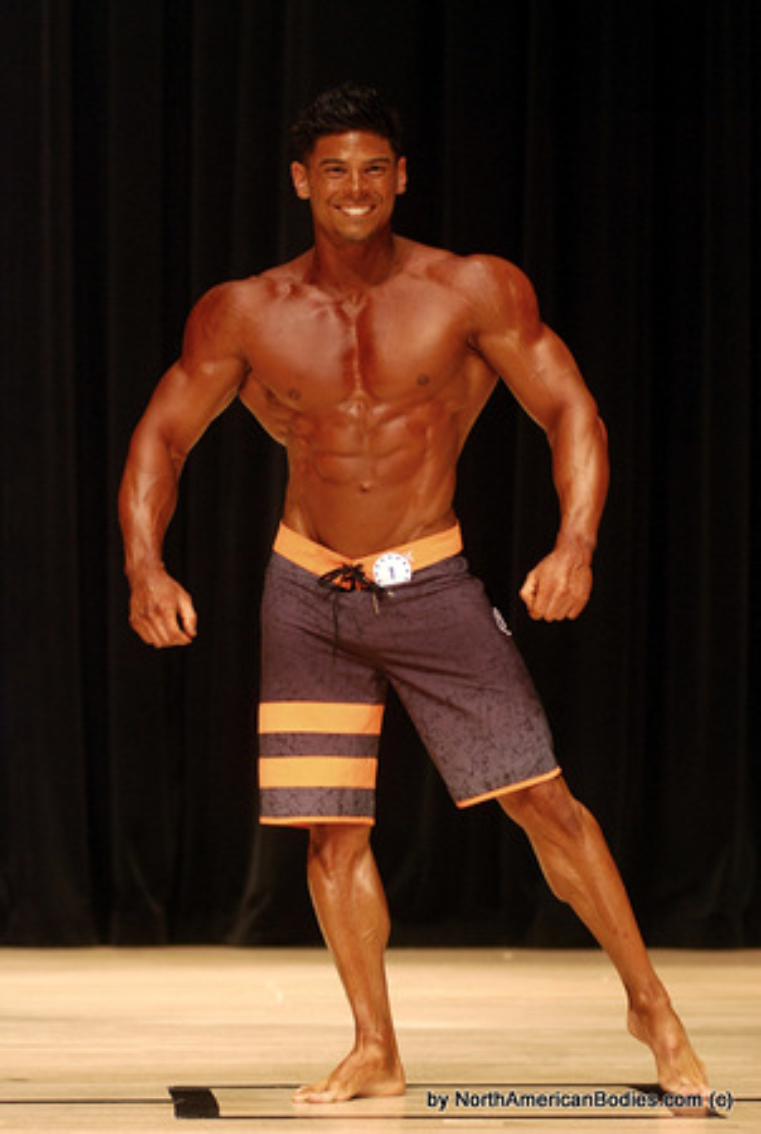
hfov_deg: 11.5
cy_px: 567
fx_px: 3787
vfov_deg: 17.0
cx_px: 380
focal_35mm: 120
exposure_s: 1/125
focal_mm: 80
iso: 640
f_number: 3.2
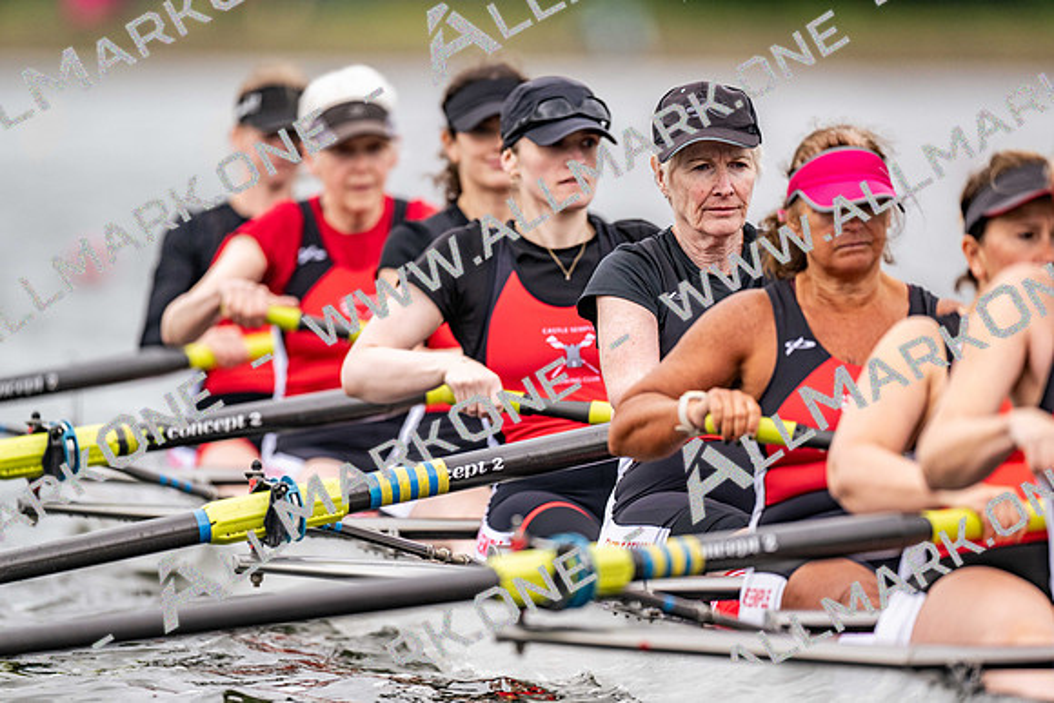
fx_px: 17570
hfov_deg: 3.4
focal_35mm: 600
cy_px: 352
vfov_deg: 2.3
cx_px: 527
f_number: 4
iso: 640
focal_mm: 600
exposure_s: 1/2500
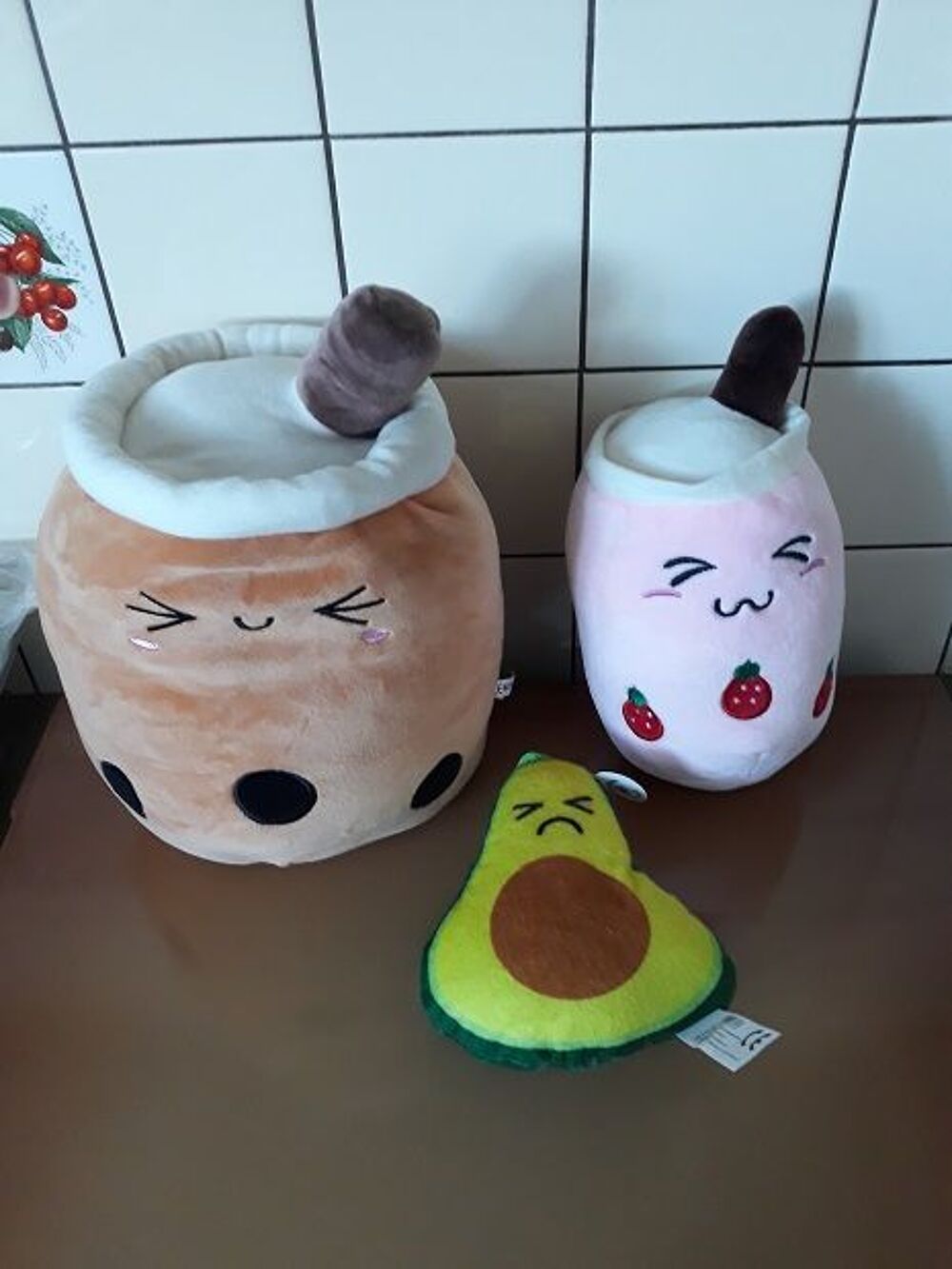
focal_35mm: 27
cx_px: 476
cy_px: 634
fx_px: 990
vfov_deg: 65.3
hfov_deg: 51.4
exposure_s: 1/50
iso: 200
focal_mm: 3.71
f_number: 1.7
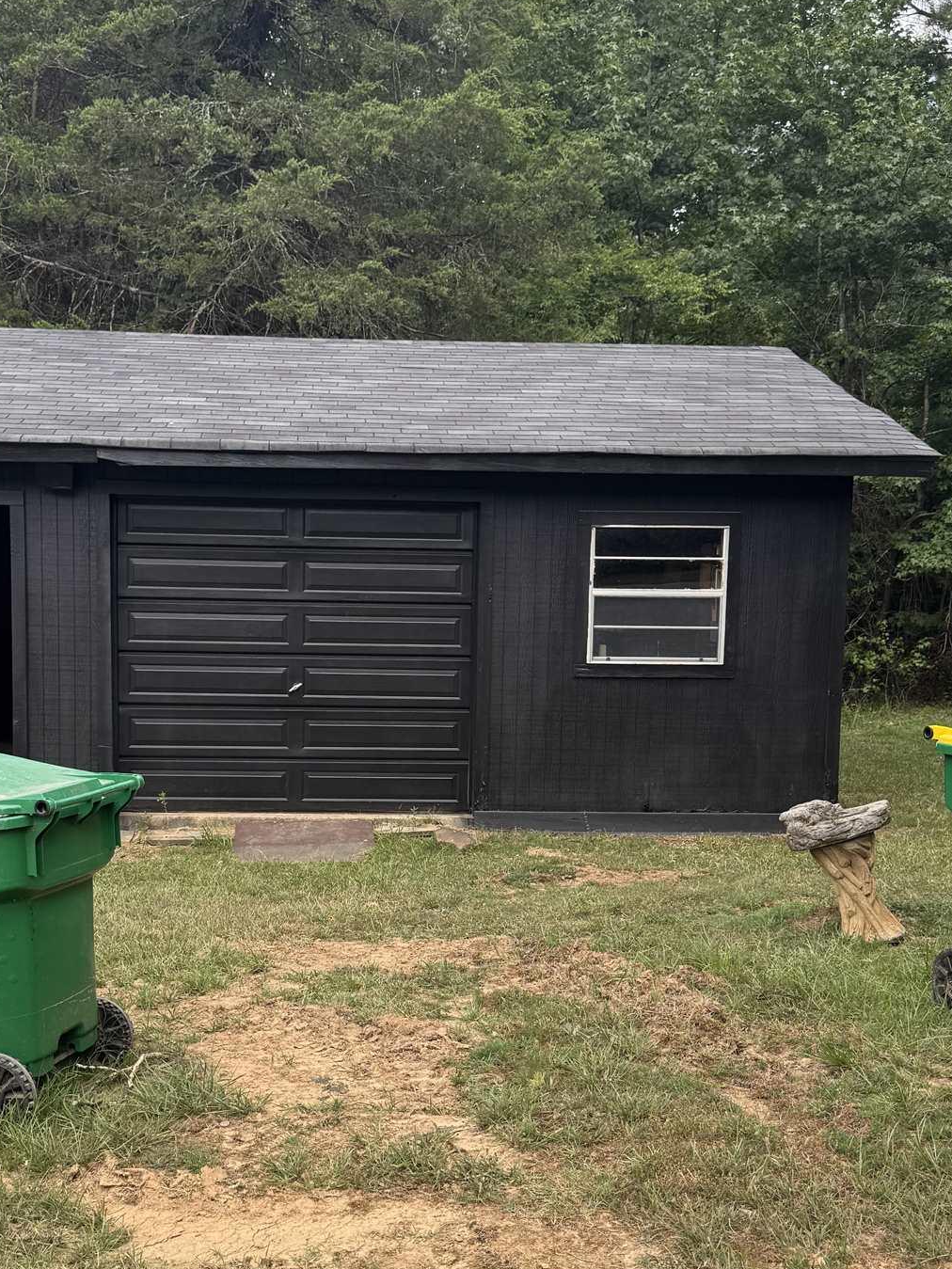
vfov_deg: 45.6
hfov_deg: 35.1
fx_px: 1503
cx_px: 394
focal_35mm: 41
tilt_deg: -7.4
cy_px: 741
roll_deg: -1.9
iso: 80
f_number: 1.78
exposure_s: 1/773
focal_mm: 6.76
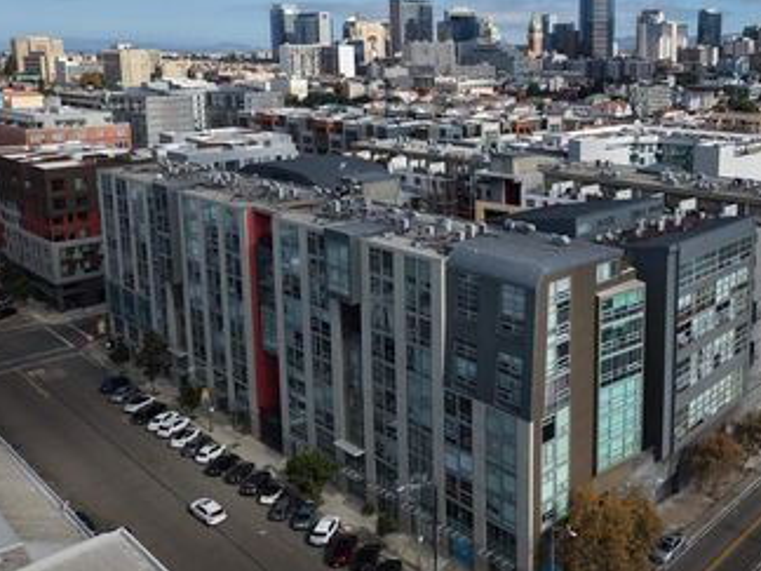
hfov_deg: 48.8
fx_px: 813
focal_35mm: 37
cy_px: 189
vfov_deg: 38.2
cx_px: 538
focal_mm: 8.67
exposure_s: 1/25
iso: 100
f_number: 1.8
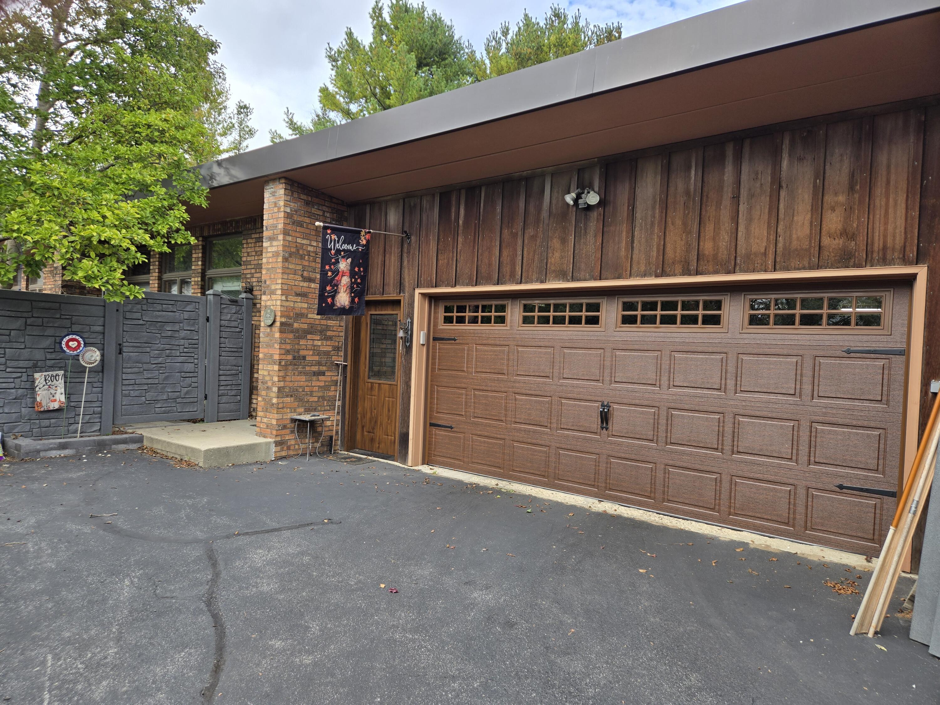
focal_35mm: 23
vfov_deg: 58.9
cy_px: 352
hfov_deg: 73.9
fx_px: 625
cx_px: 470
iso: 25
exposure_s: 1/507
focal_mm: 5.4
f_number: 1.8
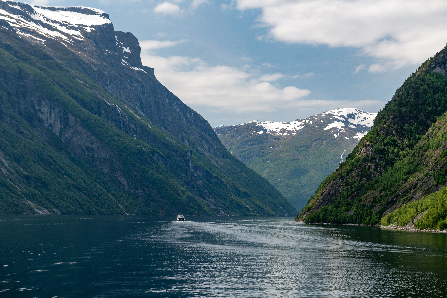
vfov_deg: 20.6
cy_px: 149
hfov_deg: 30.5
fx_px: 819
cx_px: 224
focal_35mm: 66
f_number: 7.1
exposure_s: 1/200
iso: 80
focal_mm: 66
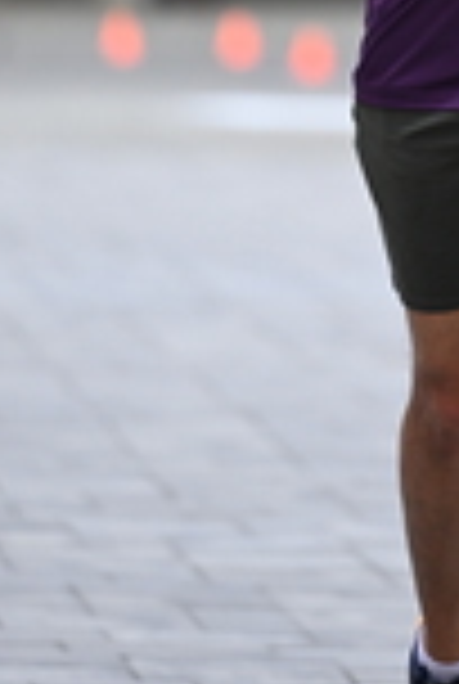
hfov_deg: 2.0
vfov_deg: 2.9
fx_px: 13402
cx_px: 484
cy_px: -356
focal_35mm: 704
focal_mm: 195
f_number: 2.8
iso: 640
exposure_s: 1/1600
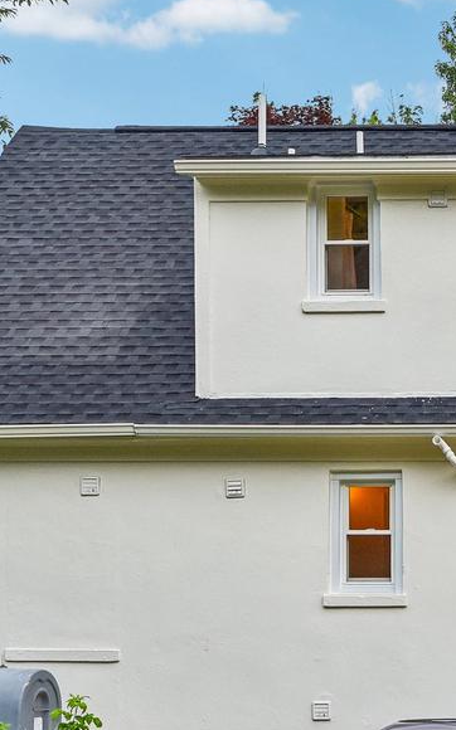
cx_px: 644
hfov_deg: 15.1
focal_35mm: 81
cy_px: 472
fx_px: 1612
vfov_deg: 25.4
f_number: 8
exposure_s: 1/640
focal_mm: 32
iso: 400
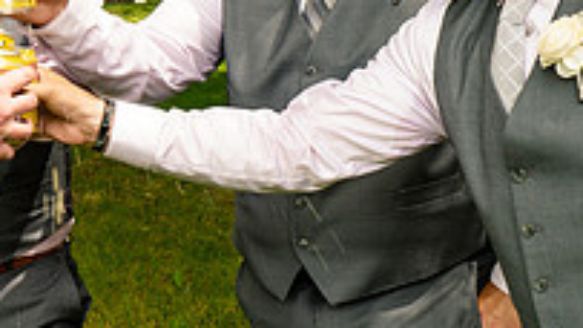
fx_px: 1530
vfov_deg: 12.2
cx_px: 20
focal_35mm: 99
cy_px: 72
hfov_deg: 21.0
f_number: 6.3
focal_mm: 33
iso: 100
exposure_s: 1/60
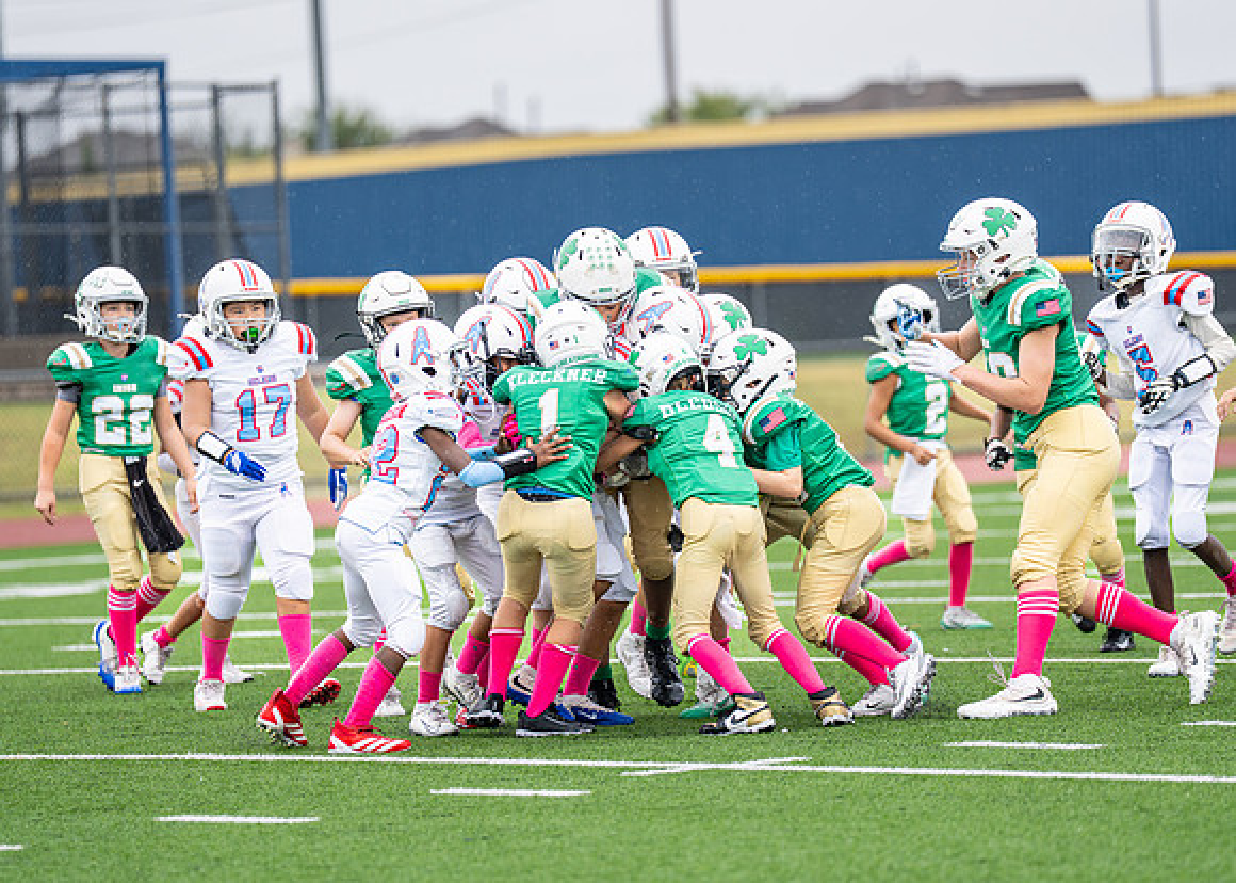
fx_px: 9015
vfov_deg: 5.6
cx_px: 709
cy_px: 464
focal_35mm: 257
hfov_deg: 7.8
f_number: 2.8
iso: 400
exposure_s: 1/1000
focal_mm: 200
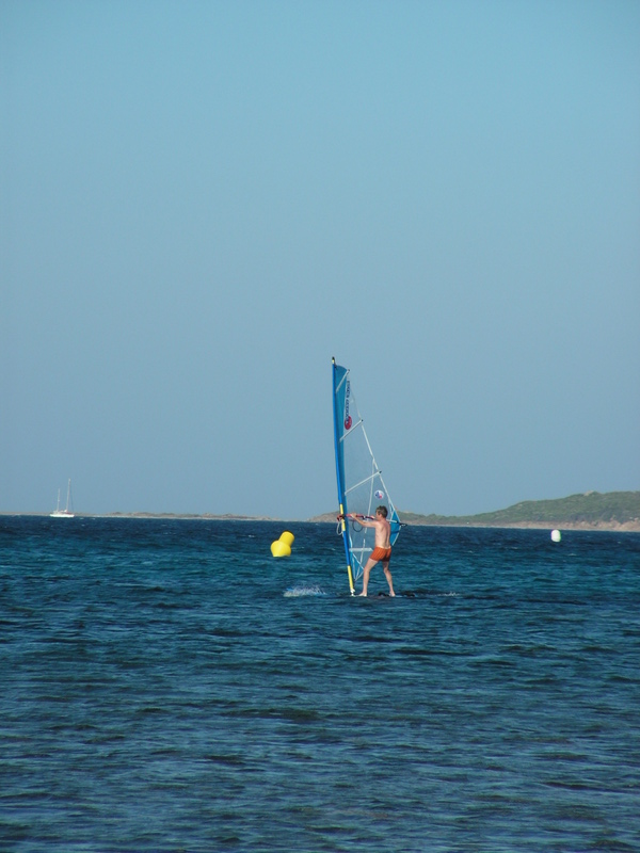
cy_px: 426
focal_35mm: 290
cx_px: 320
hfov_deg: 5.1
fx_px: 7149
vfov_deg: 6.8
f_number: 4.8
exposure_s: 1/500
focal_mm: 48
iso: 50
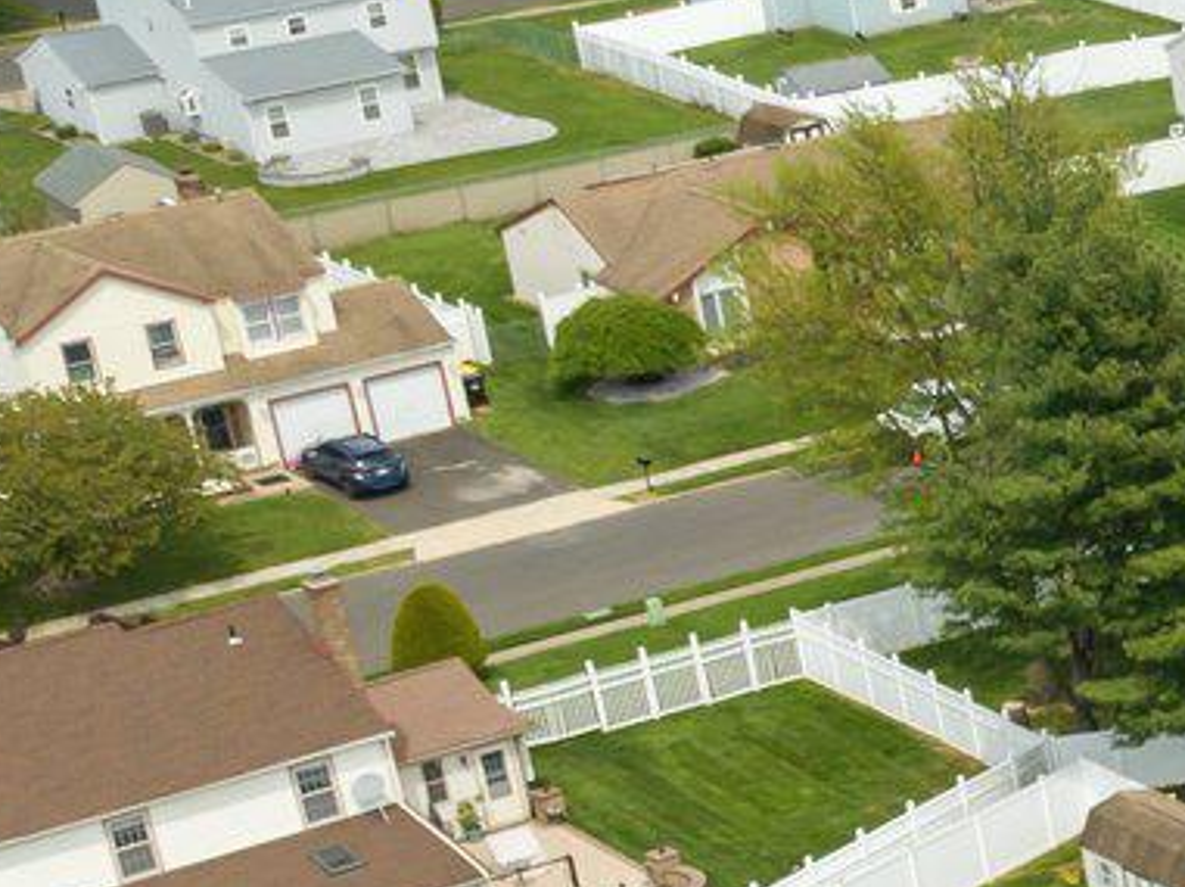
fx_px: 4412
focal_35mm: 129
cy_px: 1197
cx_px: 2687
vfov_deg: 11.2
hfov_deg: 12.5
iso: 210
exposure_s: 1/200
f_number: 2.8
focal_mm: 12.29
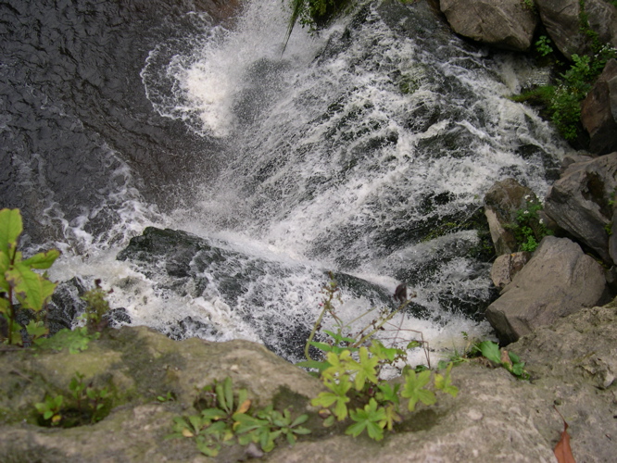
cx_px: 308
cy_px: 232
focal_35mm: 38
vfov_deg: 37.7
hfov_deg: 49.0
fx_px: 678
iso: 100
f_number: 2.8
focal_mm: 8
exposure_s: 1/244
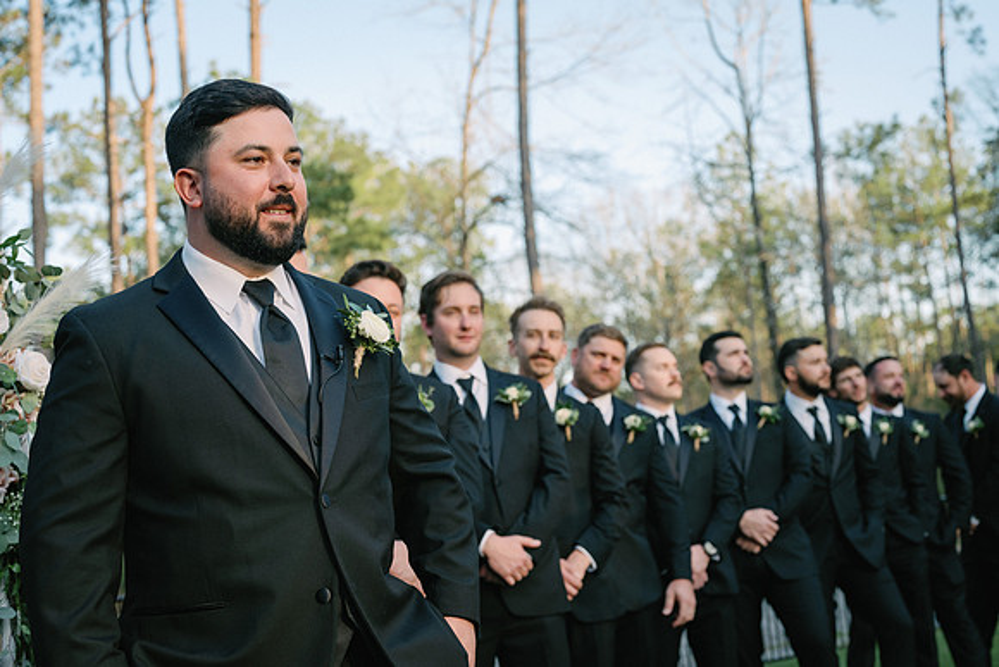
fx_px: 1388
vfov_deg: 27.0
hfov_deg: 39.6
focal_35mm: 50
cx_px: 500
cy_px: 334
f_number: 4.5
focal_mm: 50
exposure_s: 1/400
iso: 400
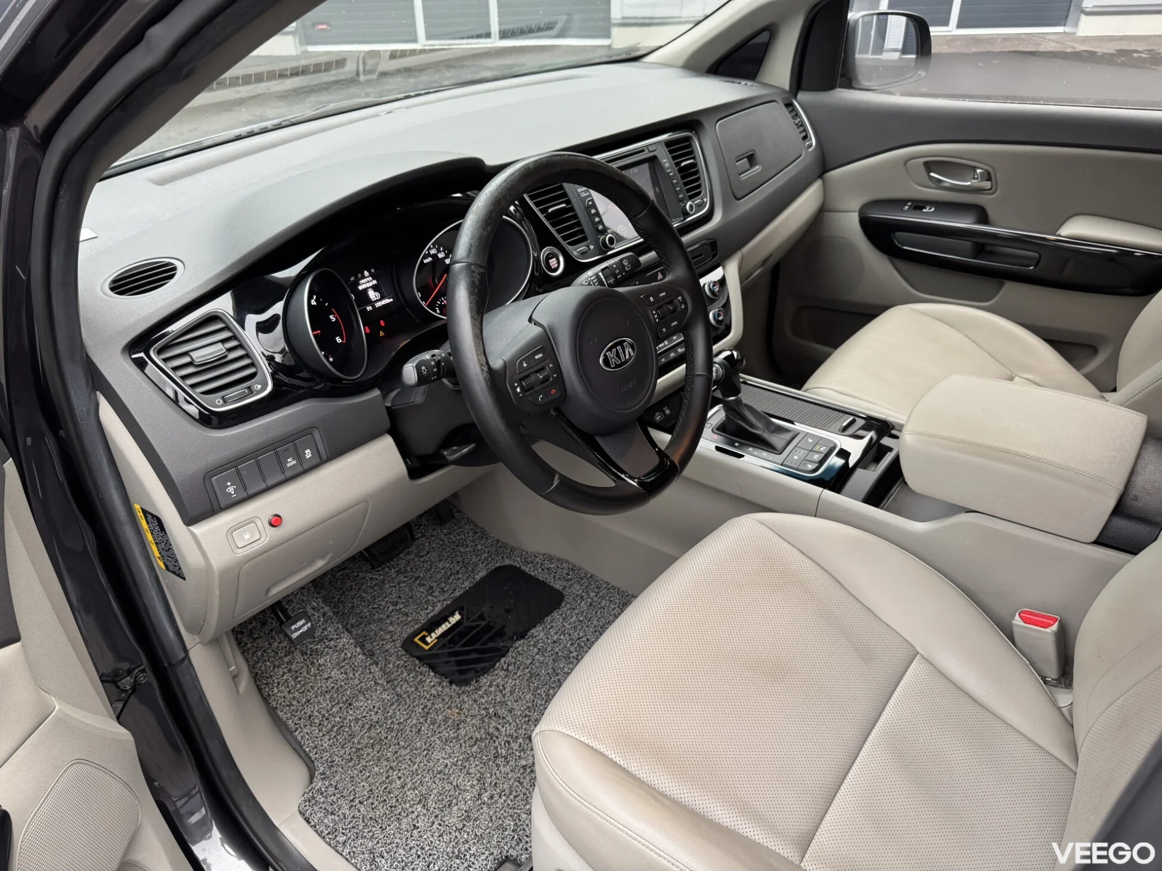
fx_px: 806
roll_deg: +1.5
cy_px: 436
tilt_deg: -32.7
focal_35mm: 24
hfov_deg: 71.6
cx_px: 581
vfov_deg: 56.8
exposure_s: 1/100
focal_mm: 6.76
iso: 200
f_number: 1.78
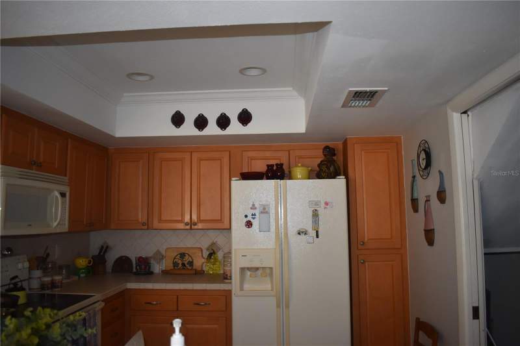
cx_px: 260
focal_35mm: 27
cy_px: 173
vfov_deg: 47.9
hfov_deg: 67.4
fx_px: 390
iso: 800
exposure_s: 1/125
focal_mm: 18
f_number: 3.5
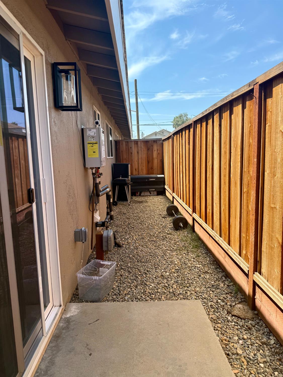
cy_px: 188
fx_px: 262
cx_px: 142
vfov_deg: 71.6
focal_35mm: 24
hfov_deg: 56.8
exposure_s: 1/2299
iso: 80
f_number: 1.78
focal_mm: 6.76
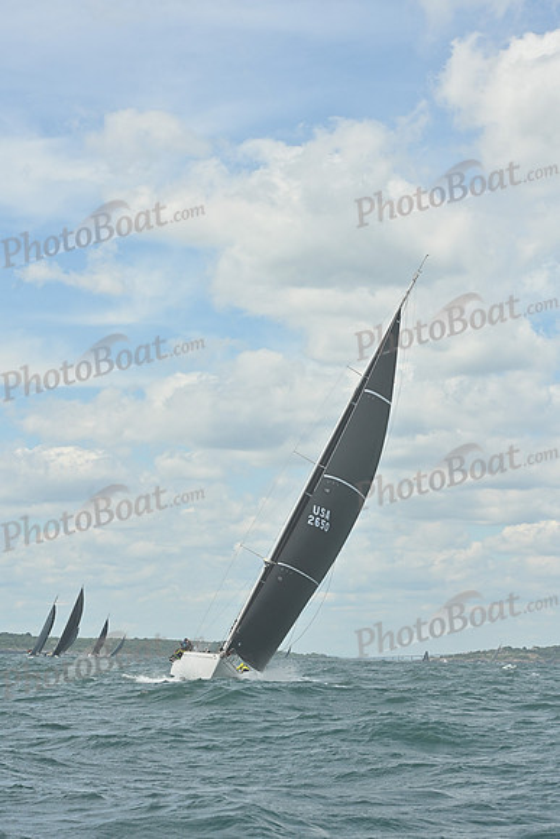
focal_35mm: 95
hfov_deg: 14.4
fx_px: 2215
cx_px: 280
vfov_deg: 21.5
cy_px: 420
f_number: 9
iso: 320
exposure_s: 1/1250
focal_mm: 95
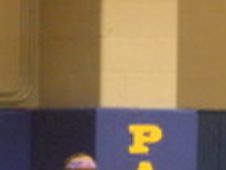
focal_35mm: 679
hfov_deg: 2.9
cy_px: 385
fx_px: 4433
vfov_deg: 2.2
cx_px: -39
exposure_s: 1/8
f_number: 5.4
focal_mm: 26
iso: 467
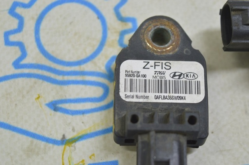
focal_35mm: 82
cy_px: 82
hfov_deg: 24.6
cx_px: 124
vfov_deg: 16.5
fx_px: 570
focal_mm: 55
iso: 400
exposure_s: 1/20
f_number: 5.6
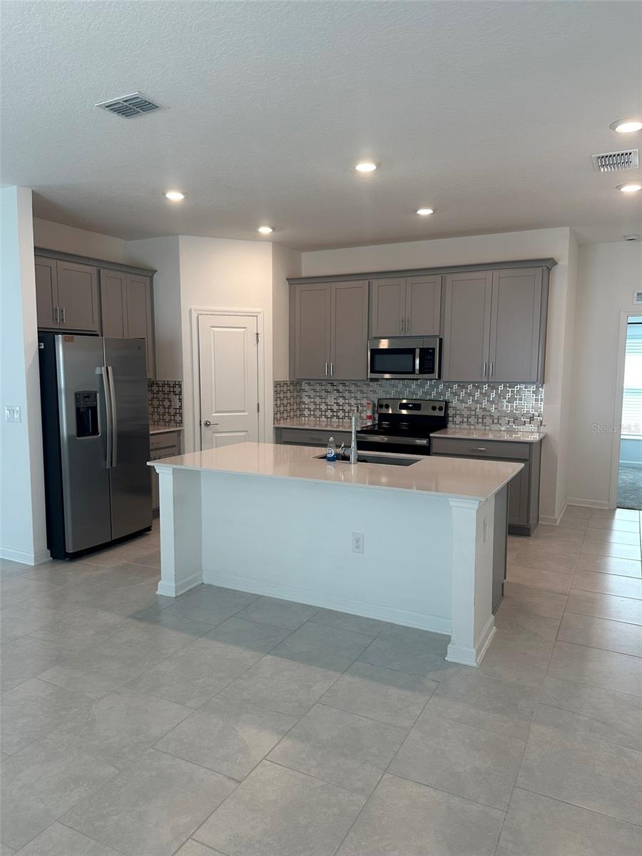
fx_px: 593
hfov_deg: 56.8
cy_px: 428
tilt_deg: -6.5
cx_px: 321
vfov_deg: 71.6
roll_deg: -1.0
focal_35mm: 24
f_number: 1.78
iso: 100
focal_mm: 6.86
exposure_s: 1/120
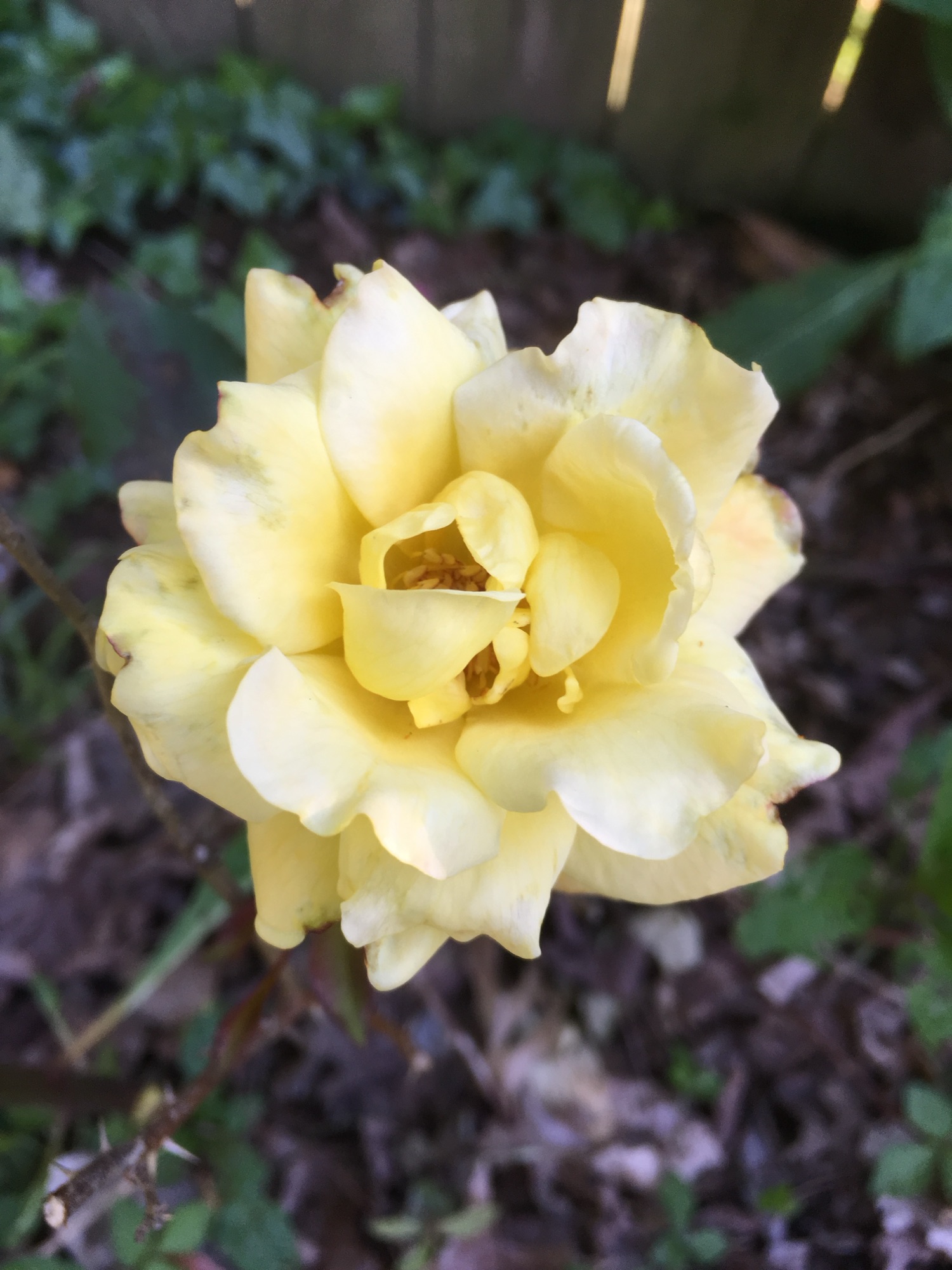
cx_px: 476
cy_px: 635
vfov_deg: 61.7
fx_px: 1063
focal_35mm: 29
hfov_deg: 48.2
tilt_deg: -57.4
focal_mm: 4.15
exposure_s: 1/120
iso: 40
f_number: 2.2
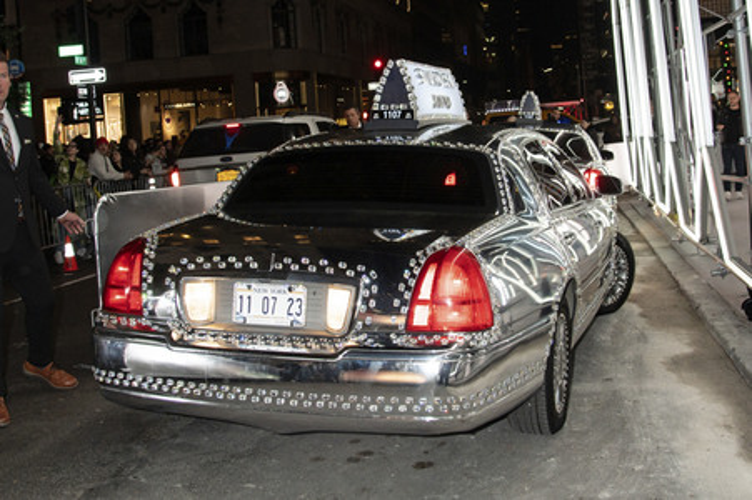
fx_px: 501
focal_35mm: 24
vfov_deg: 53.1
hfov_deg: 73.8
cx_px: 376
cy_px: 250
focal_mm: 24
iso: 640
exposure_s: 1/200
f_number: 5.6
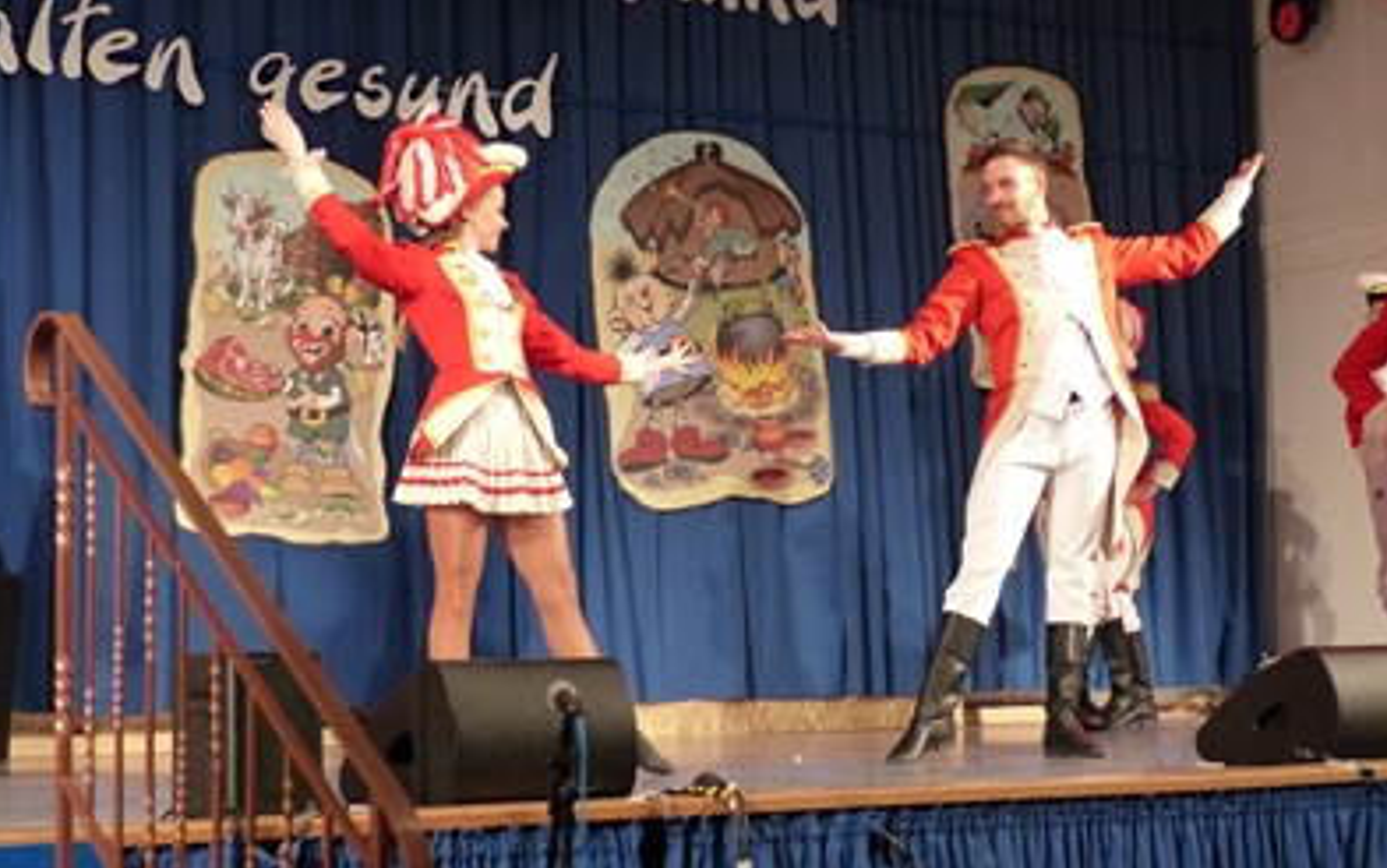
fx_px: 2572
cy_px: 413
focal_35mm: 68
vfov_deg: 19.2
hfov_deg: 30.2
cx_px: 688
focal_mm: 11.4
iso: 800
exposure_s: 1/100
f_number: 2.8
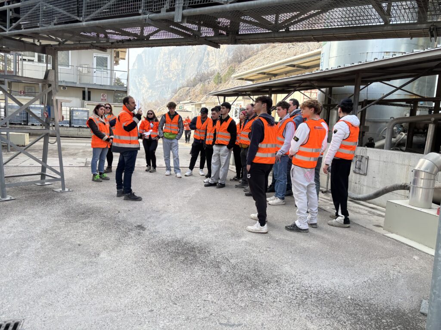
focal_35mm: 26
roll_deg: -3.3
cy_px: 165
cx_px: 220
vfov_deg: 53.1
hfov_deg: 67.3
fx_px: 331
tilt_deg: -7.1
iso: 50
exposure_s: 1/872
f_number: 1.6
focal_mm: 5.96
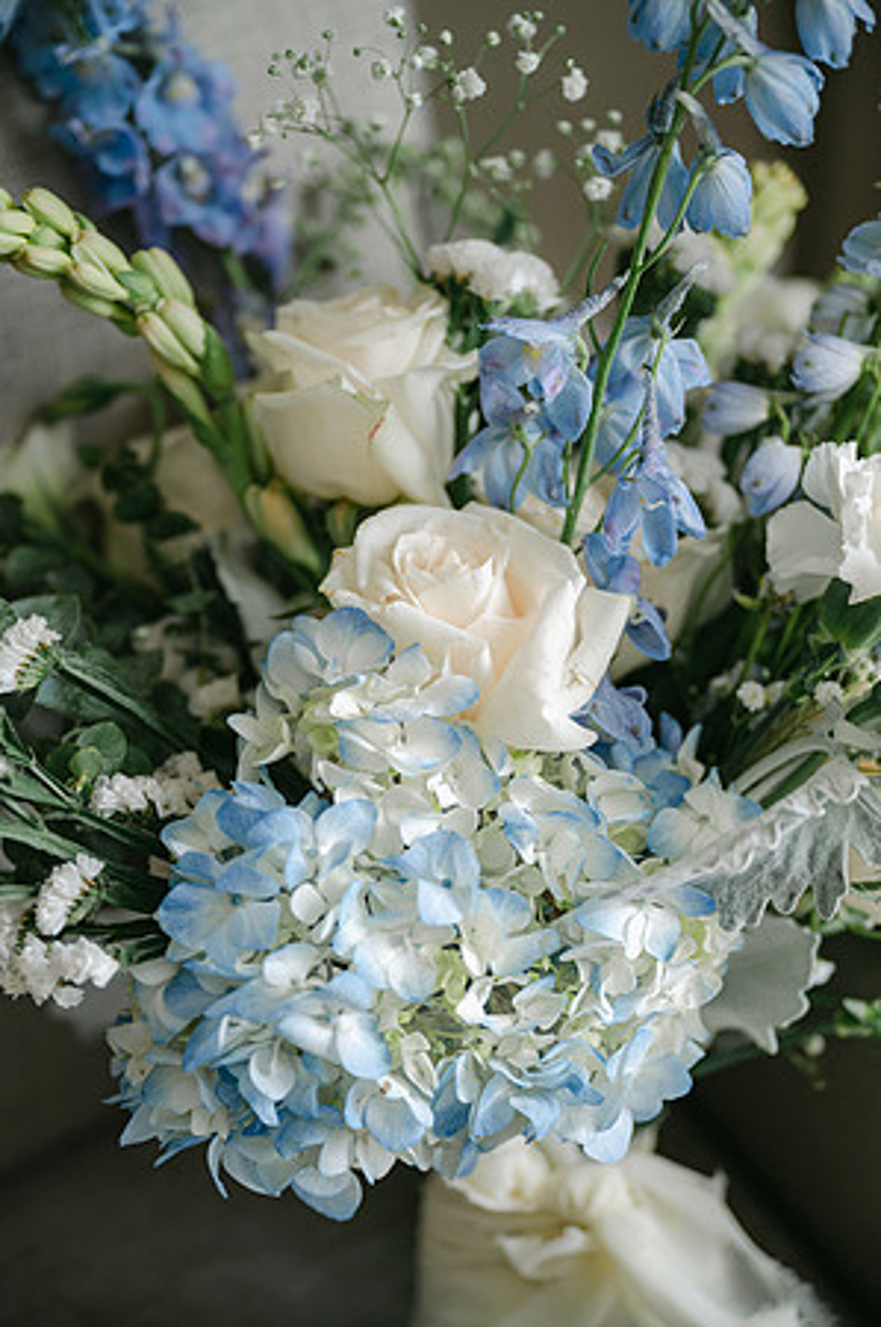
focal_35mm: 55
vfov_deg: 36.3
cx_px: 440
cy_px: 664
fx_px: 2023
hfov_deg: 24.6
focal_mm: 55
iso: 250
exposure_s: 1/125
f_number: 2.8
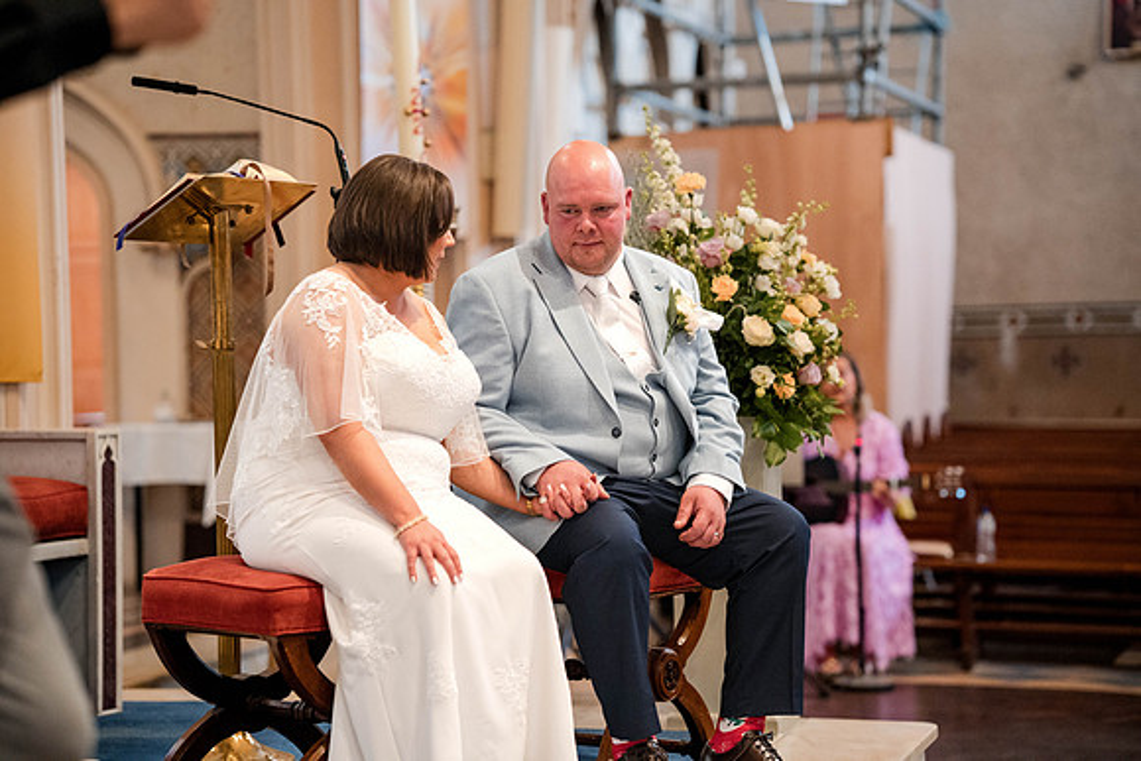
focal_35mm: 85
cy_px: 380
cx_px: 570
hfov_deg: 23.9
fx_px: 2695
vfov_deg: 16.1
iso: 6400
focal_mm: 85
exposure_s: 1/500
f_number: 2.2
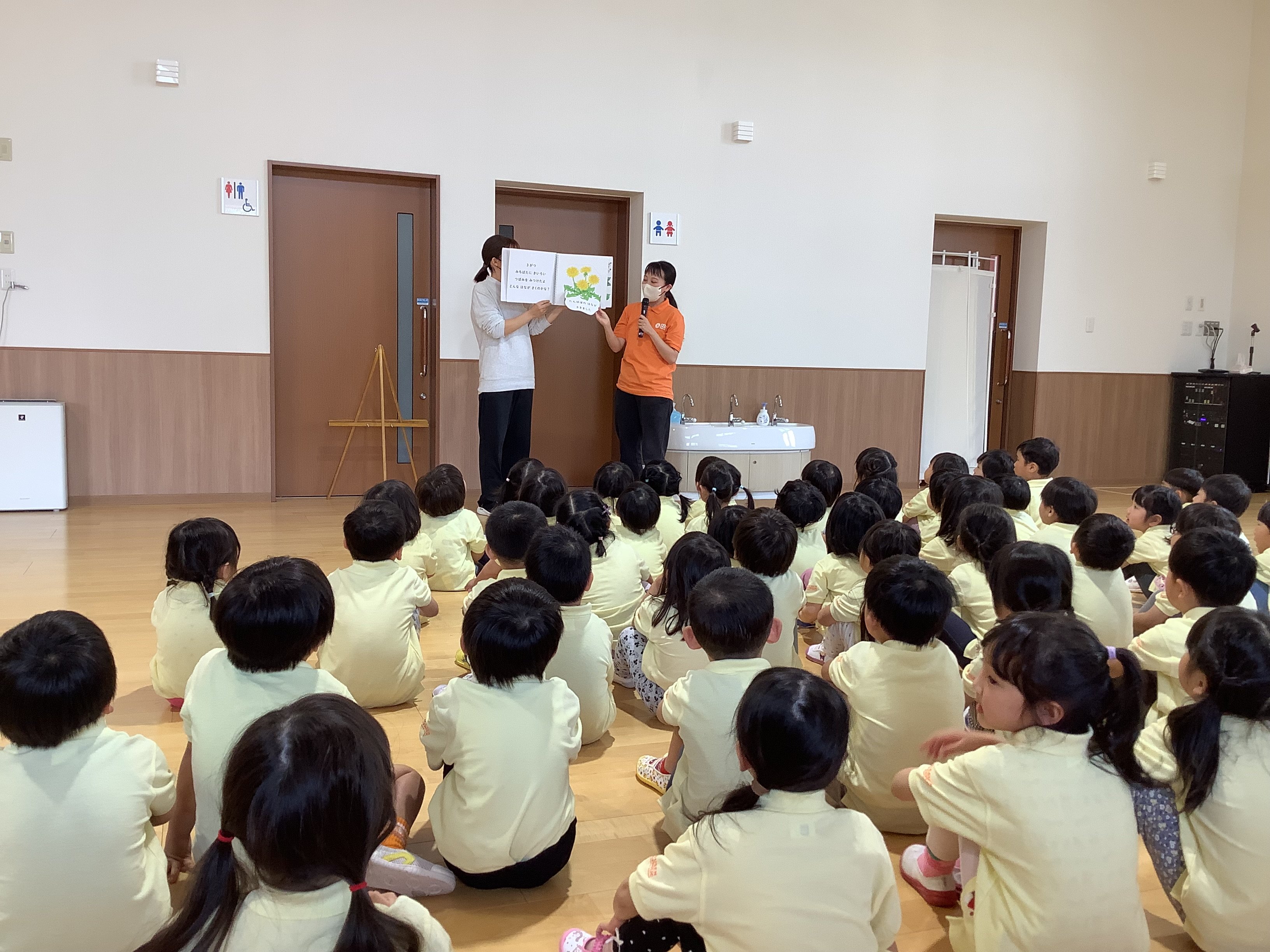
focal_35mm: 31
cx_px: 635
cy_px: 476
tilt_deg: -7.0
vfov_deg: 45.4
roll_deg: -0.9
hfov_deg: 58.4
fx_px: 1137
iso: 50
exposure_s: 1/60
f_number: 2.4
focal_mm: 3.3
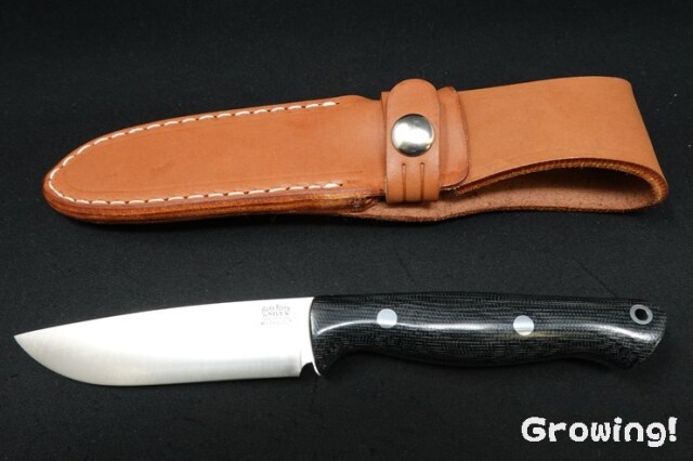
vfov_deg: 44.9
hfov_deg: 63.7
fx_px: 558
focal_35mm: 29
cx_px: 346
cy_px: 230
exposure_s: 1/20
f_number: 8
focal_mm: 10.83
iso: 400
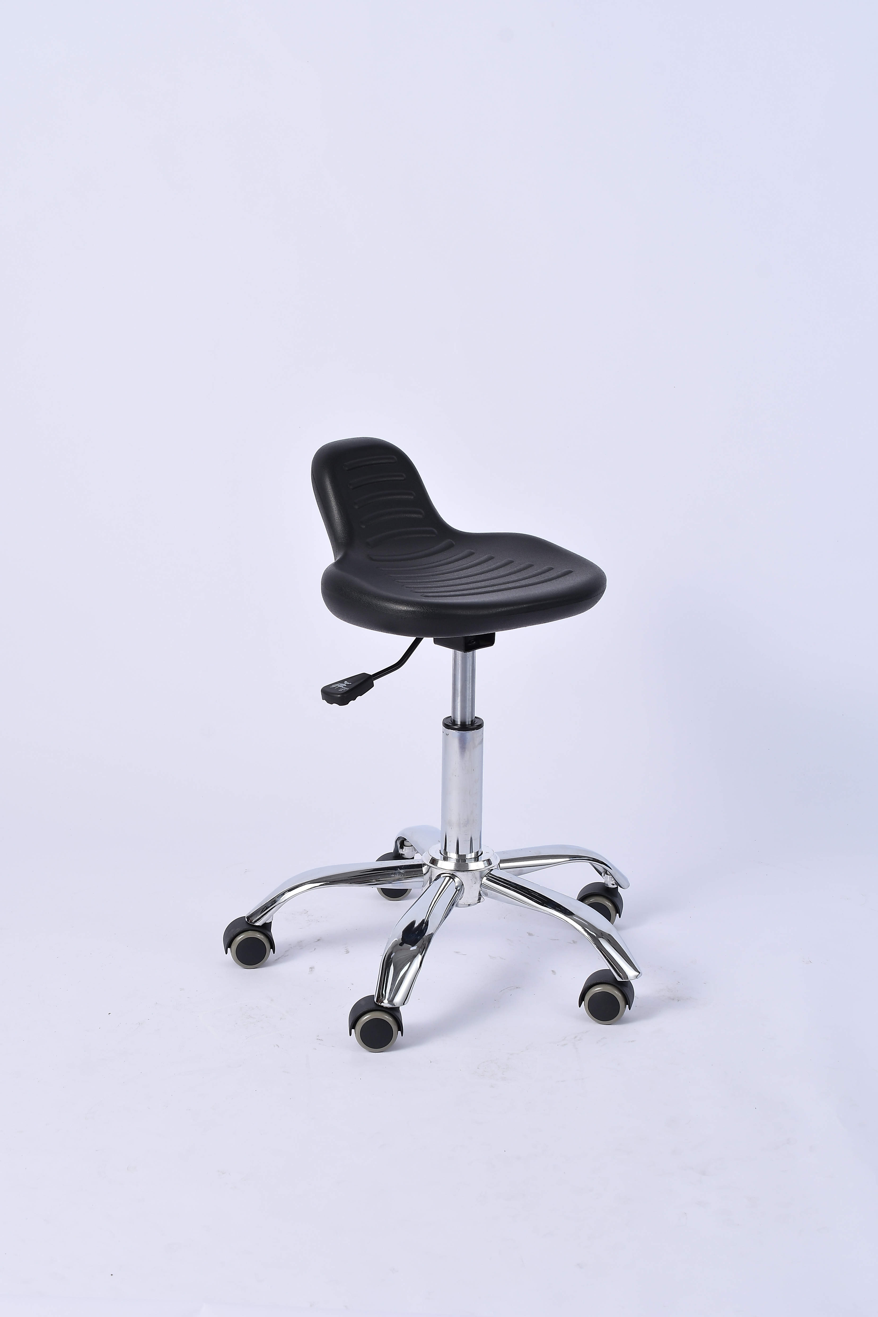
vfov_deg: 33.4
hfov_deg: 22.6
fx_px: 2195
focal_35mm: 60
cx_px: 439
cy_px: 658
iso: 125
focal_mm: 40
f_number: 10
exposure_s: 1/100
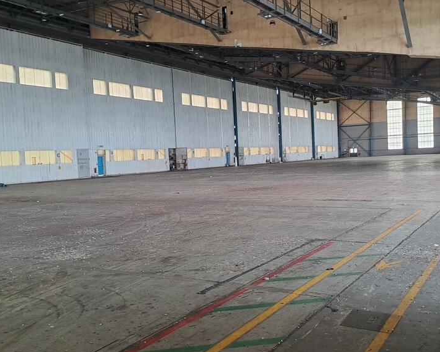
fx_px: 456
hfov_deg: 51.2
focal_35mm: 35
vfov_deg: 42.2
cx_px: 263
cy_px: 176
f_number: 1.8
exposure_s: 1/60
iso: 200
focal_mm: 4.65
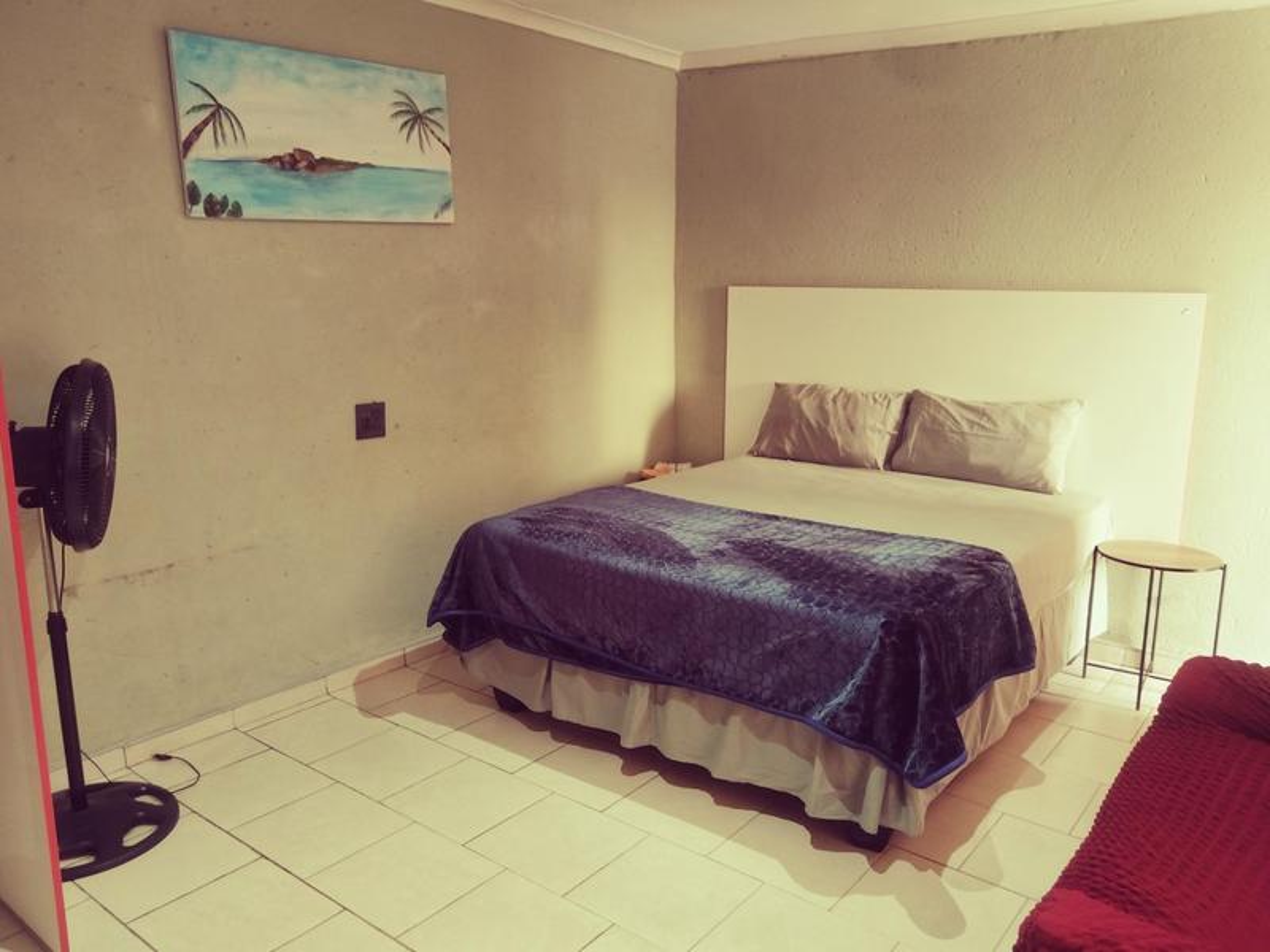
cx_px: 635
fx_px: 954
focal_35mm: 26
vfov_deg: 53.1
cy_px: 476
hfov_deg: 67.3
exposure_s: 1/33.3
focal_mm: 4.95
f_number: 1.9
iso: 936
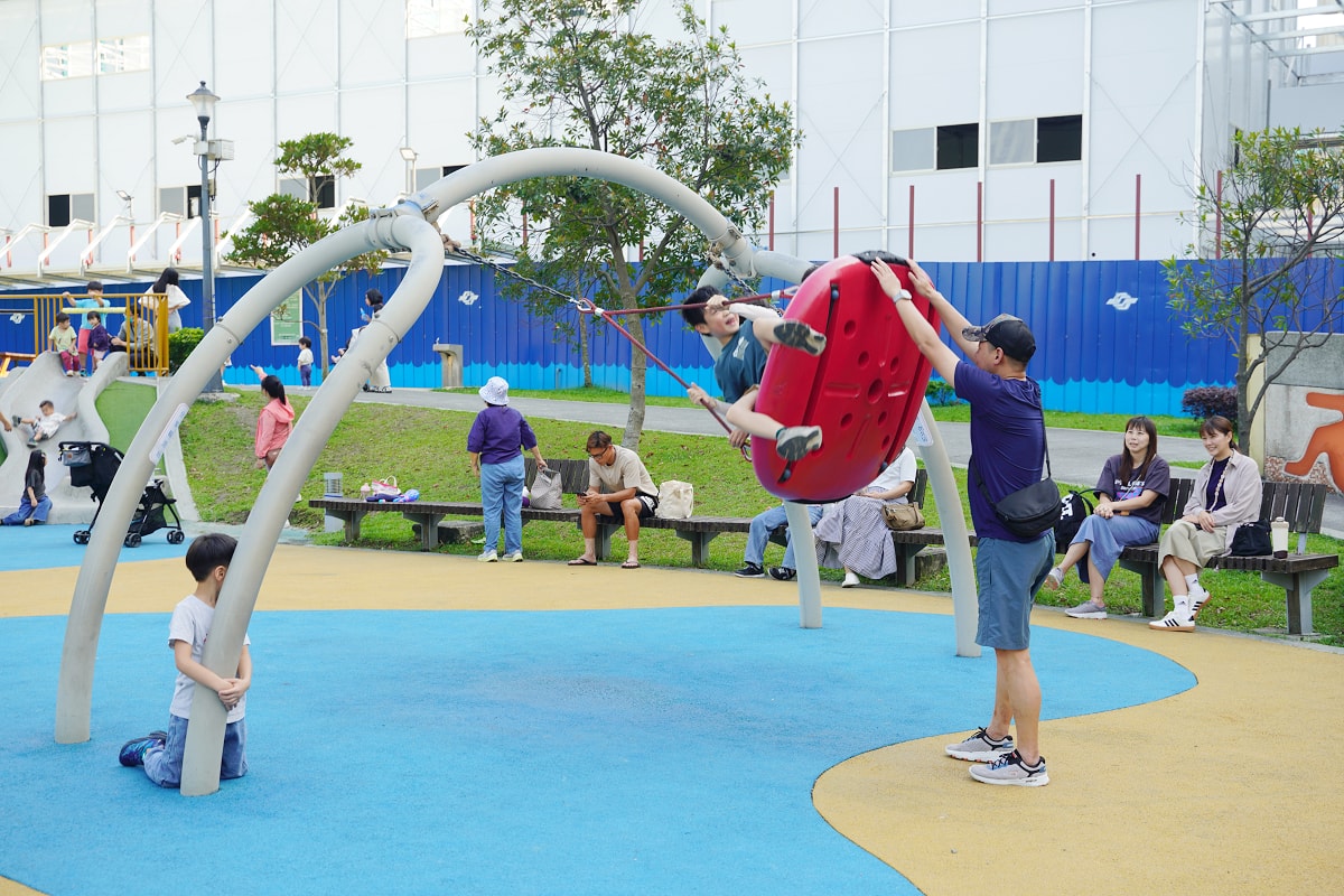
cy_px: 448
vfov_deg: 29.9
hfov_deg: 43.6
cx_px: 672
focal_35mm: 45
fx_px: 1680
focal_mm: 45
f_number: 4.5
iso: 100
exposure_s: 1/60
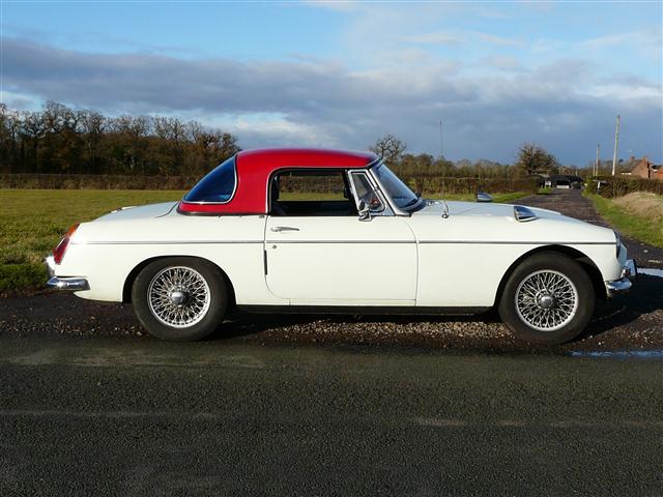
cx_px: 332
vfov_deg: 32.2
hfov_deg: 42.1
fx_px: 862
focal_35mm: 45
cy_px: 248
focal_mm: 4.6
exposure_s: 1/400
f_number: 5.6
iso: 100
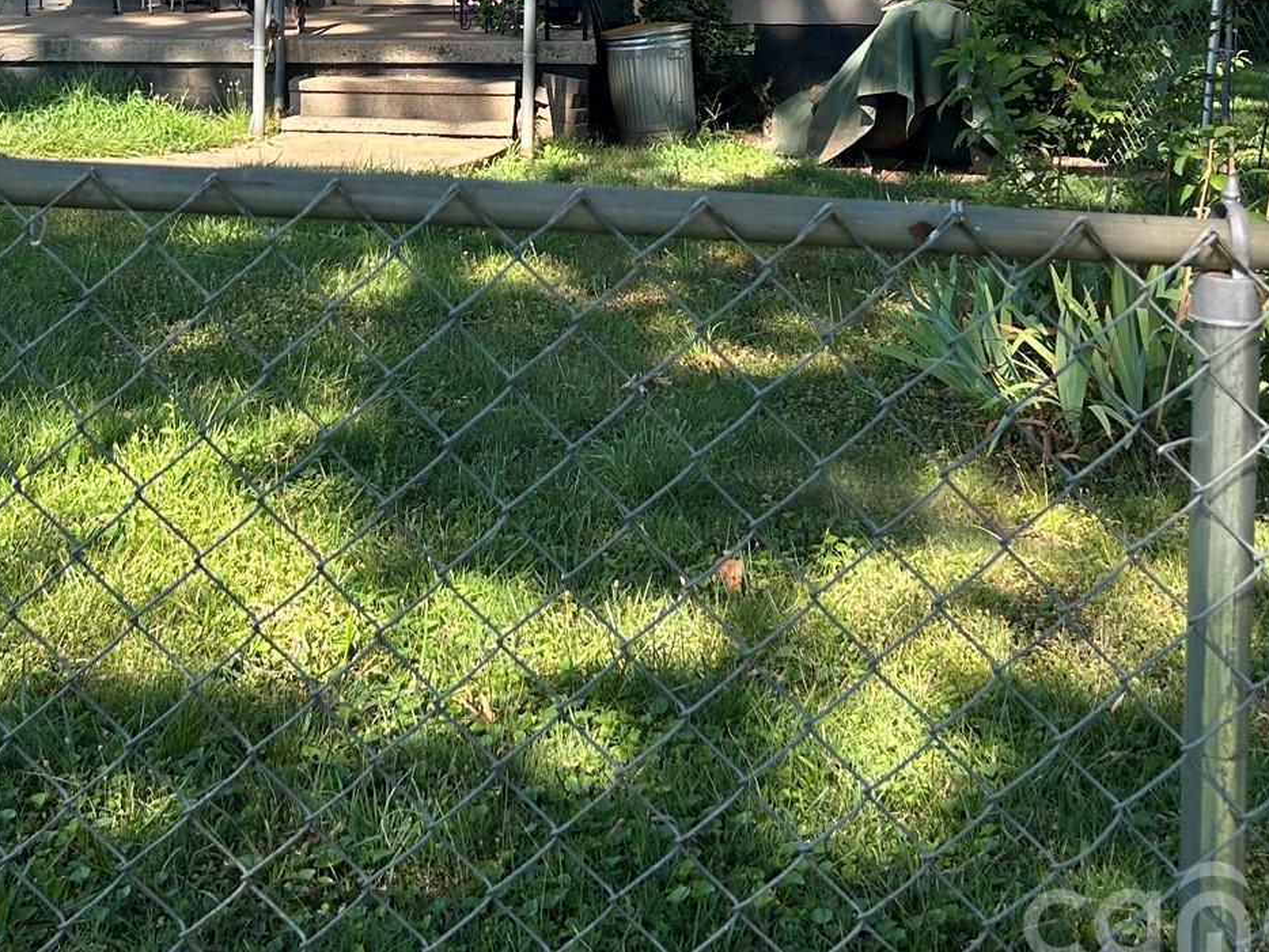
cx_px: 450
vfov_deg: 24.4
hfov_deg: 33.5
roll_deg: +0.0
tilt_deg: -4.3
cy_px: -15
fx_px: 2090
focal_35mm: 57
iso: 50
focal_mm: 5.7
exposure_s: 1/797
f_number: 1.5
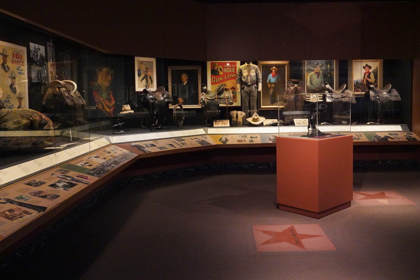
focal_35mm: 30
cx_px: 210
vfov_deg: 43.6
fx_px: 350
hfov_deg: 61.9
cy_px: 140
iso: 16000
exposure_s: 1/100
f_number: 8
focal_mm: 30
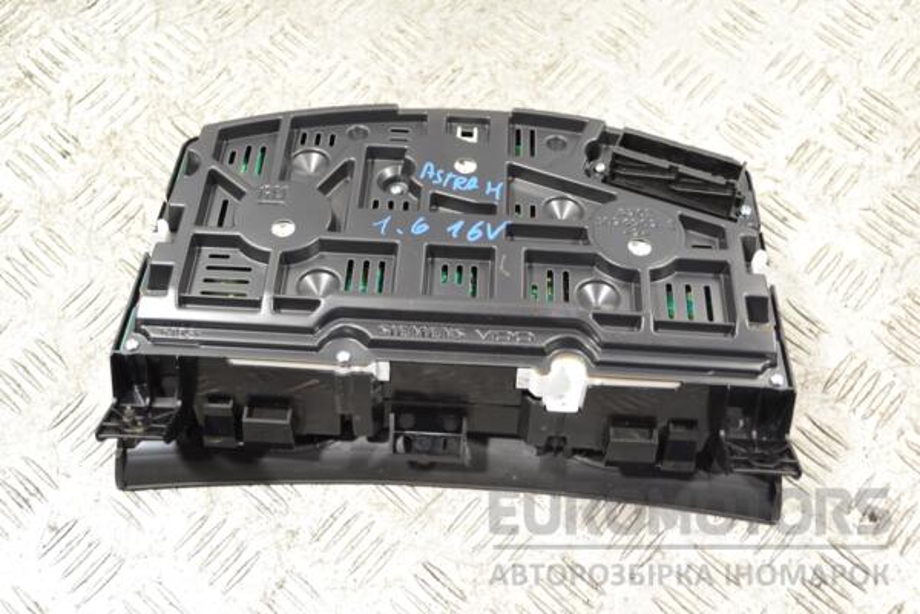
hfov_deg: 43.6
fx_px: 1150
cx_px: 460
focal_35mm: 45
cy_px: 307
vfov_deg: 29.9
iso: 320
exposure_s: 1/30
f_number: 4.5
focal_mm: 30
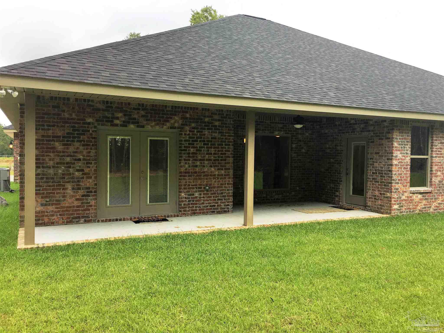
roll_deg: -1.2
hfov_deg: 61.7
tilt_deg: -0.8
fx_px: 372
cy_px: 166
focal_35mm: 29
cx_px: 222
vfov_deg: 48.2
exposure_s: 1/334
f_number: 2.2
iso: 25
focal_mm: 4.15
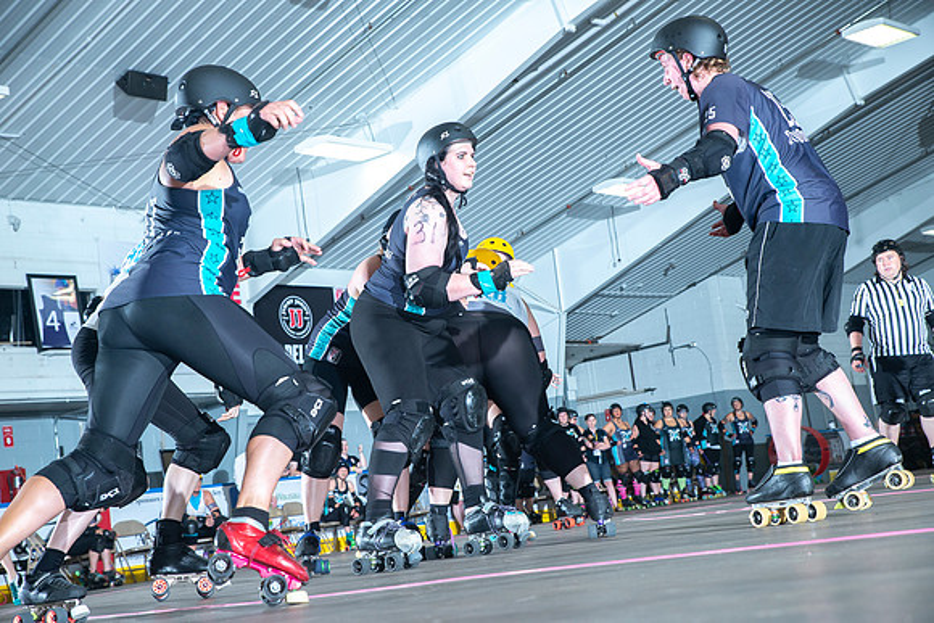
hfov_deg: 34.5
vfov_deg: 23.4
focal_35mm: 58
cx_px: 467
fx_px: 1505
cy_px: 312
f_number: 7.1
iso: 800
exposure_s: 1/160
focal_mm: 58
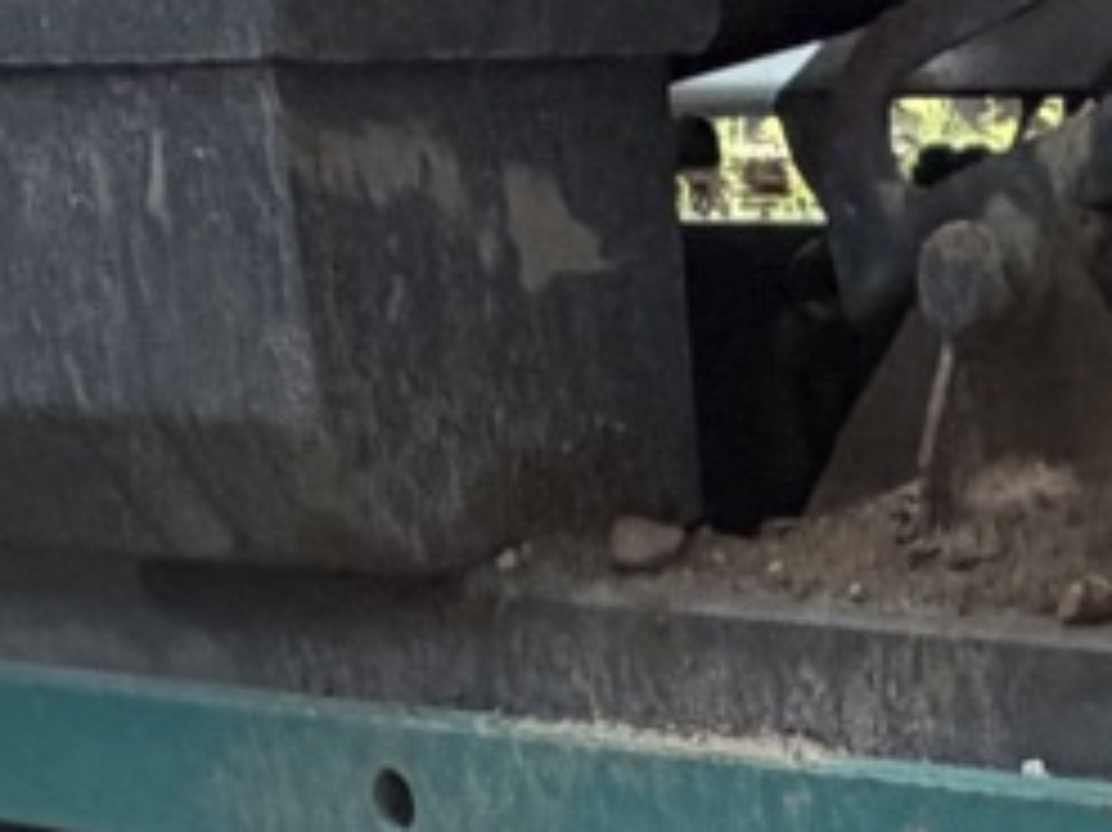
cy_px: 2991
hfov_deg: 18.7
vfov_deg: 9.0
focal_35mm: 102
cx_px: 1162
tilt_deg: -42.8
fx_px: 3275
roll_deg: +2.1
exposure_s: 1/121
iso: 200
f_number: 2.2
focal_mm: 2.22
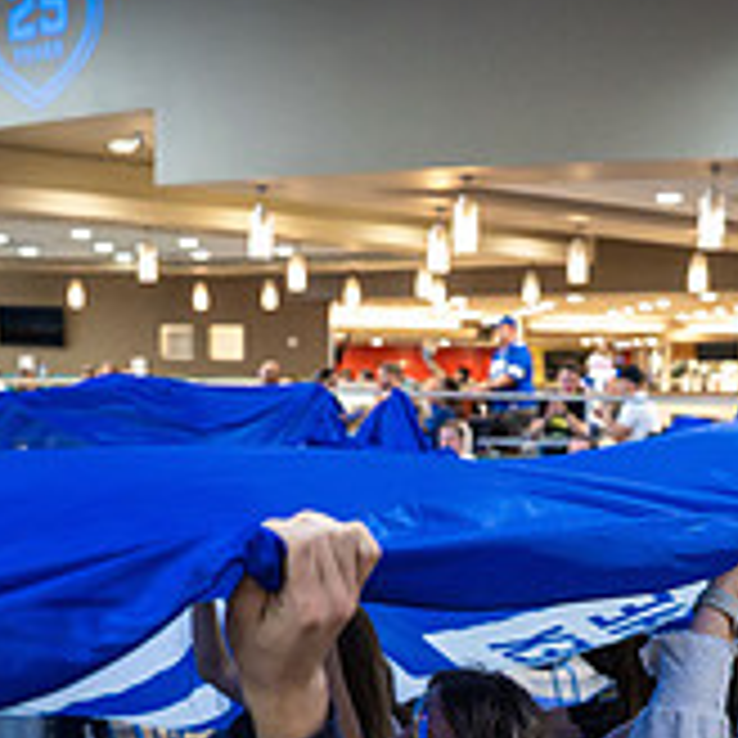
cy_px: 835
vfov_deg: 22.5
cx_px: 396
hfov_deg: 24.0
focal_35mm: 72
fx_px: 1737
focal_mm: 24
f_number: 2.8
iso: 5000
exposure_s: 1/640
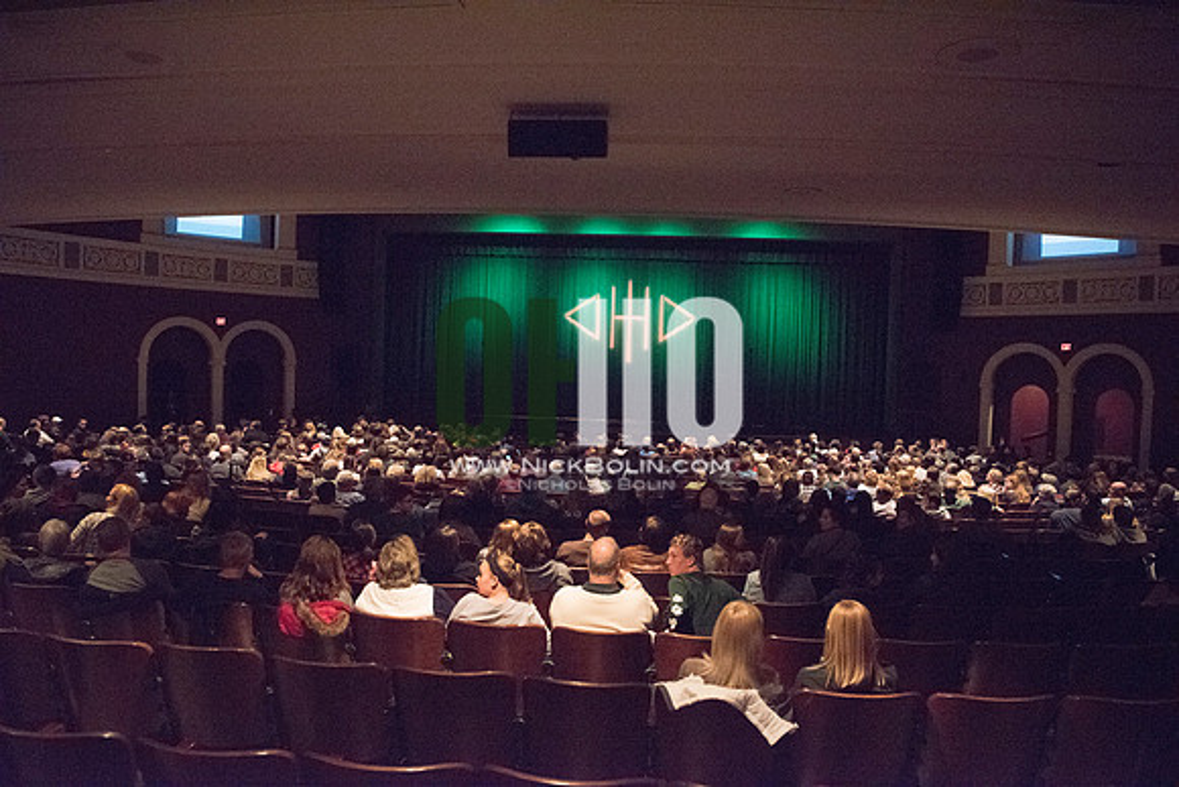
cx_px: 590
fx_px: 786
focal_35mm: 24
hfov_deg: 73.7
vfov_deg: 53.2
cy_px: 394
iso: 4000
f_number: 3.5
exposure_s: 1/160
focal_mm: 24
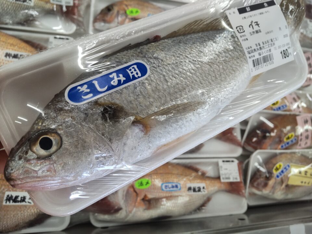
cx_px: 156
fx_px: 216
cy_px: 117
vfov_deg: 56.8
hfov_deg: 71.6
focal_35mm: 24
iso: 82
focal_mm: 3.43
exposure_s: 1/60
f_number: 2
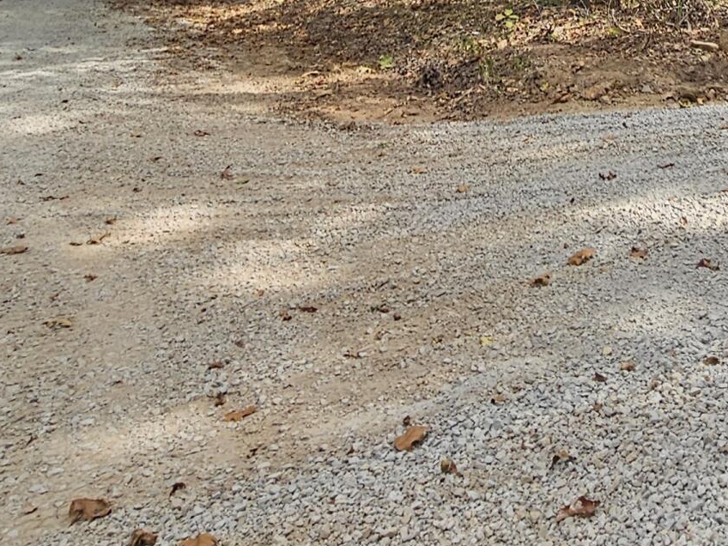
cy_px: -105
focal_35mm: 46
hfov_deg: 35.4
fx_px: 967
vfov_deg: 27.7
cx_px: 796
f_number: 2.2
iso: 50
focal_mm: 2.2
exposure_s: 1/612
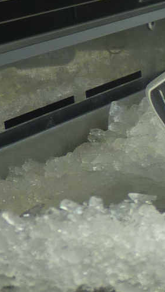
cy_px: 125
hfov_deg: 6.2
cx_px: 735
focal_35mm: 151
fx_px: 1173
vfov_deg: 14.2
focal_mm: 4.8
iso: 80
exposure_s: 1/60
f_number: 2.8
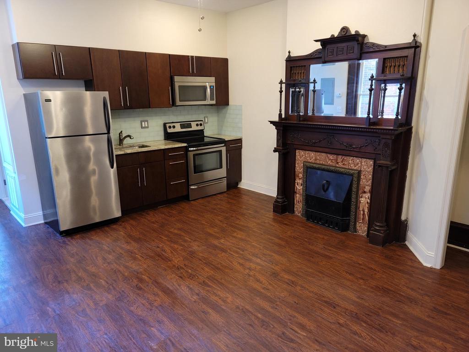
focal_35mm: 25
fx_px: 339
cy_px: 176
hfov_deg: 69.4
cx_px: 234
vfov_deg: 54.9
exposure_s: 1/40
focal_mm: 7
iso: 500
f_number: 1.8
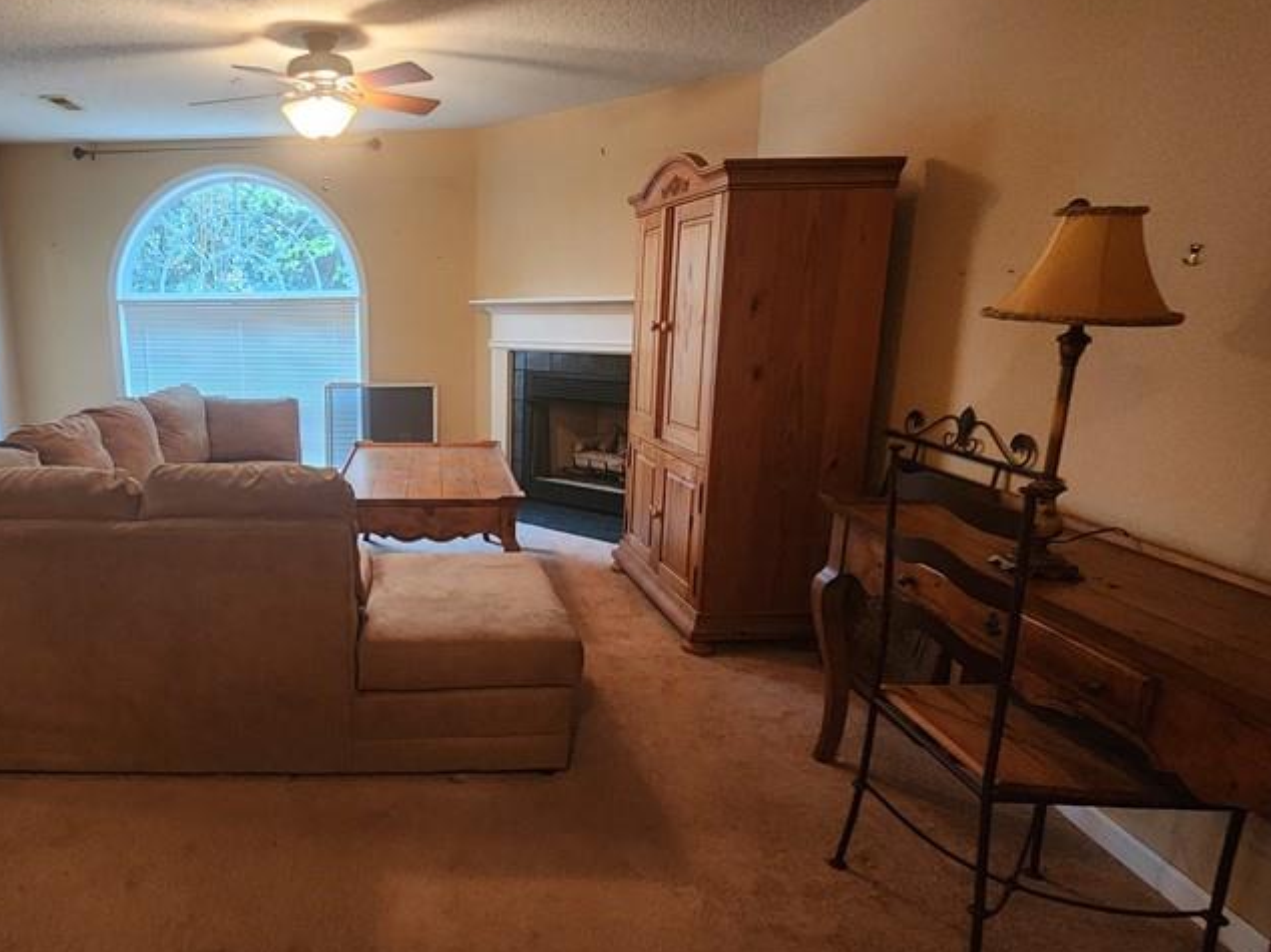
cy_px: 481
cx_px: 373
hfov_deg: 75.2
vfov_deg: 63.4
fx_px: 771
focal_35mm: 21
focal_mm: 2.2
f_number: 2.2
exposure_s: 1/30
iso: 640
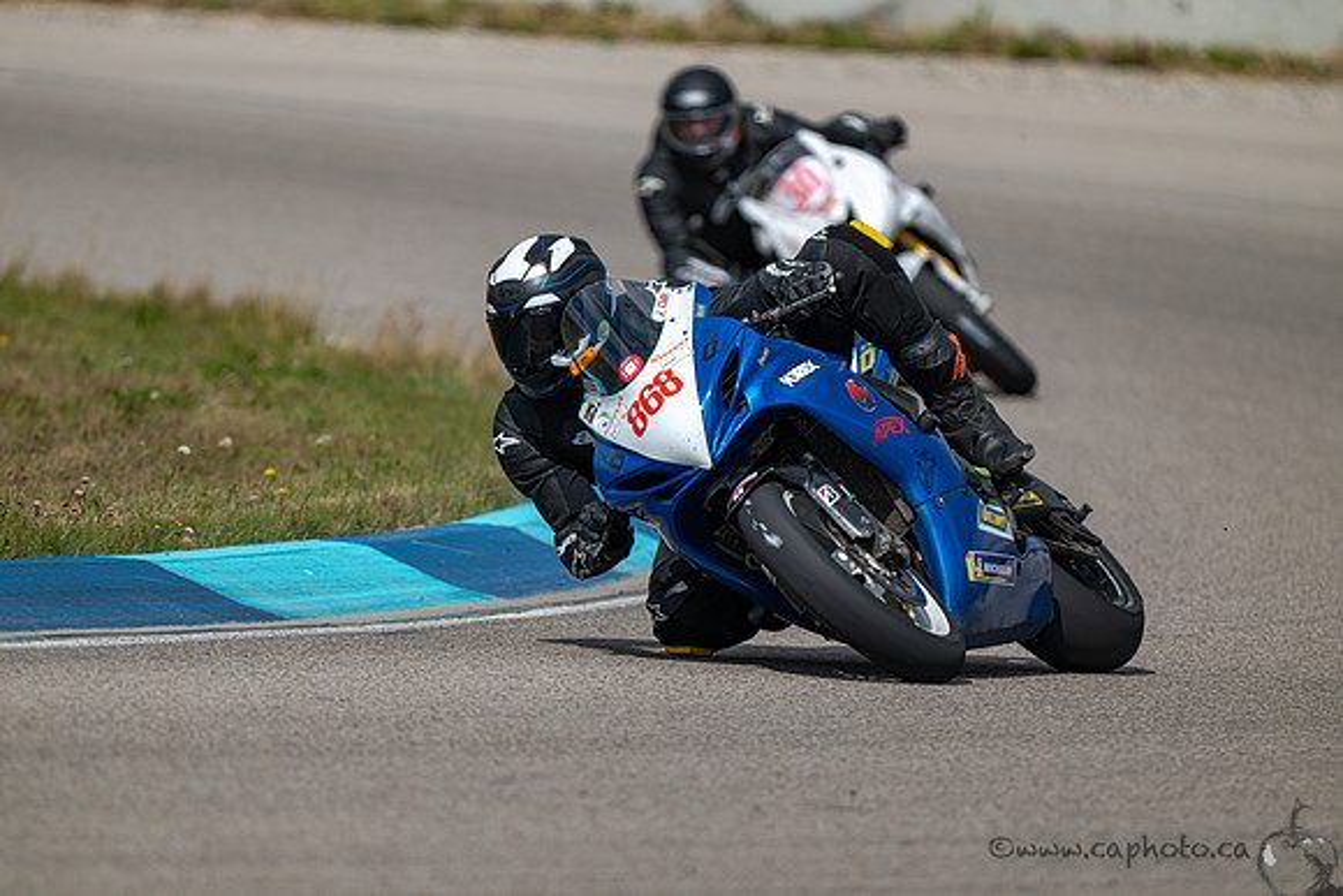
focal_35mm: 600
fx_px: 22388
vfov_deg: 2.3
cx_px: 672
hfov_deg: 3.4
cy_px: 448
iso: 125
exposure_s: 1/1250
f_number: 6.3
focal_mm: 600
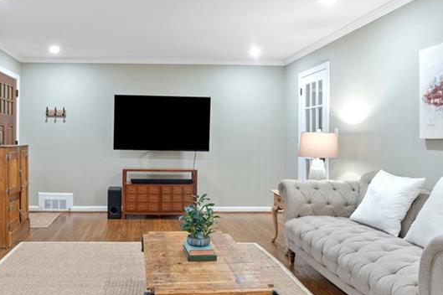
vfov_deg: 42.3
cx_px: 167
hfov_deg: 59.6
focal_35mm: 31
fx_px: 381
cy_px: 154
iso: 320
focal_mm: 16
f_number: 9
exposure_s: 1.6
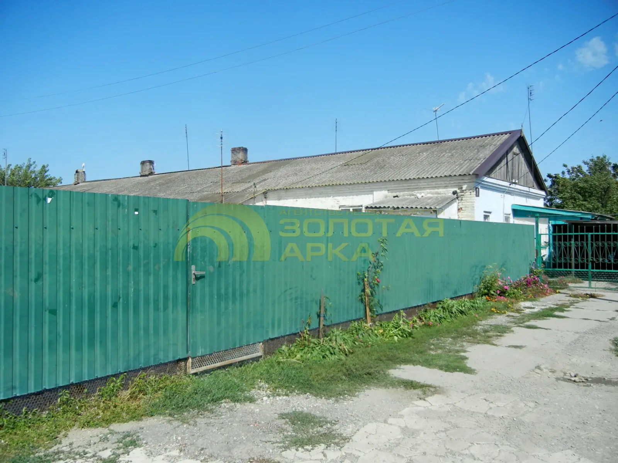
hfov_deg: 60.0
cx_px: 309
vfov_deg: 46.8
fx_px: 536
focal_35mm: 30
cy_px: 232
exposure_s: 1/493
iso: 160
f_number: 7
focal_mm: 5.4
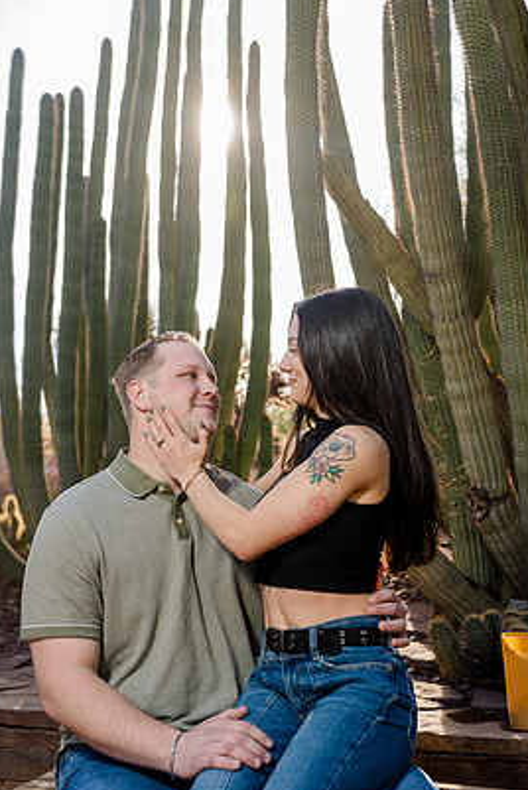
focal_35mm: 37
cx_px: 278
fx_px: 813
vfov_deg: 51.8
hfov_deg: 36.0
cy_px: 428
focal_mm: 33
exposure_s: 1/200
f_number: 4
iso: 50
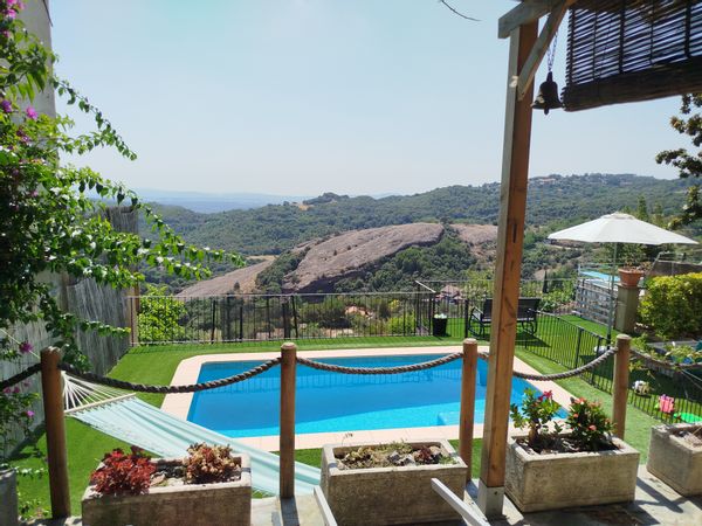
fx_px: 487
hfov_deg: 71.6
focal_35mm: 24
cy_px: 263
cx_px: 351
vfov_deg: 56.8
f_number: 1.7
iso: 50
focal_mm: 5.31
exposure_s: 1/1472
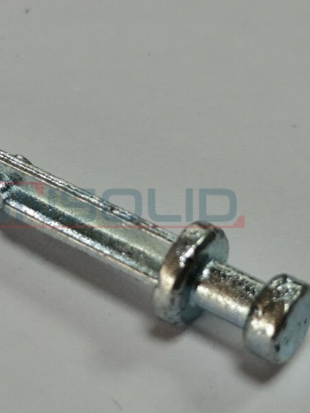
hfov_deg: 10.5
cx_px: 88
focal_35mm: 141
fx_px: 1685
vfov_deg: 14.0
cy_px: 205
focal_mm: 6.14
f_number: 1.65
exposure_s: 1/50
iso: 320
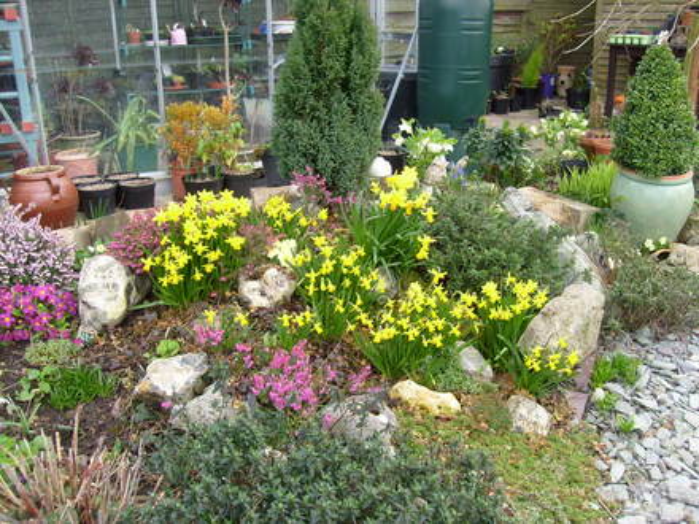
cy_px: 262
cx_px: 350
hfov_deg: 52.6
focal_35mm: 35
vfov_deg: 40.7
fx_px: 707
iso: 80
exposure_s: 1/180
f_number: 2.8
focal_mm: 5.8
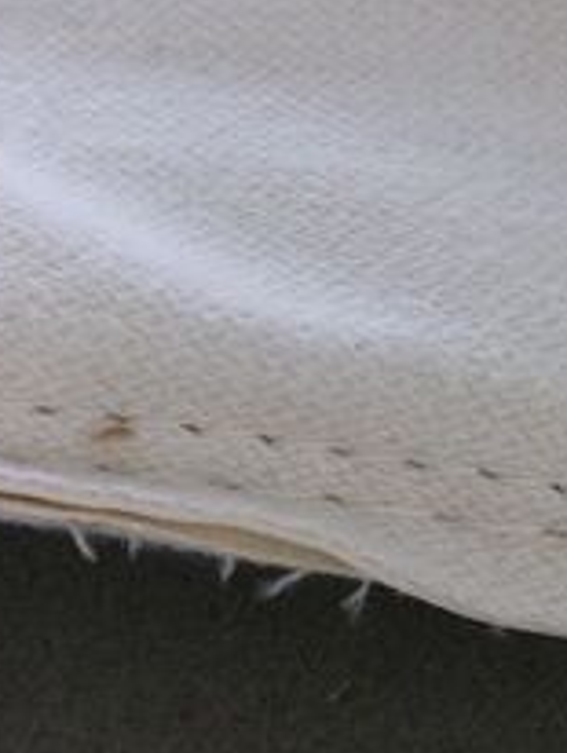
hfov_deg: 23.8
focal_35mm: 61
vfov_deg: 31.6
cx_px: 144
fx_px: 1329
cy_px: 333
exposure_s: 1/15
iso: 80
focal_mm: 3.85
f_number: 2.8
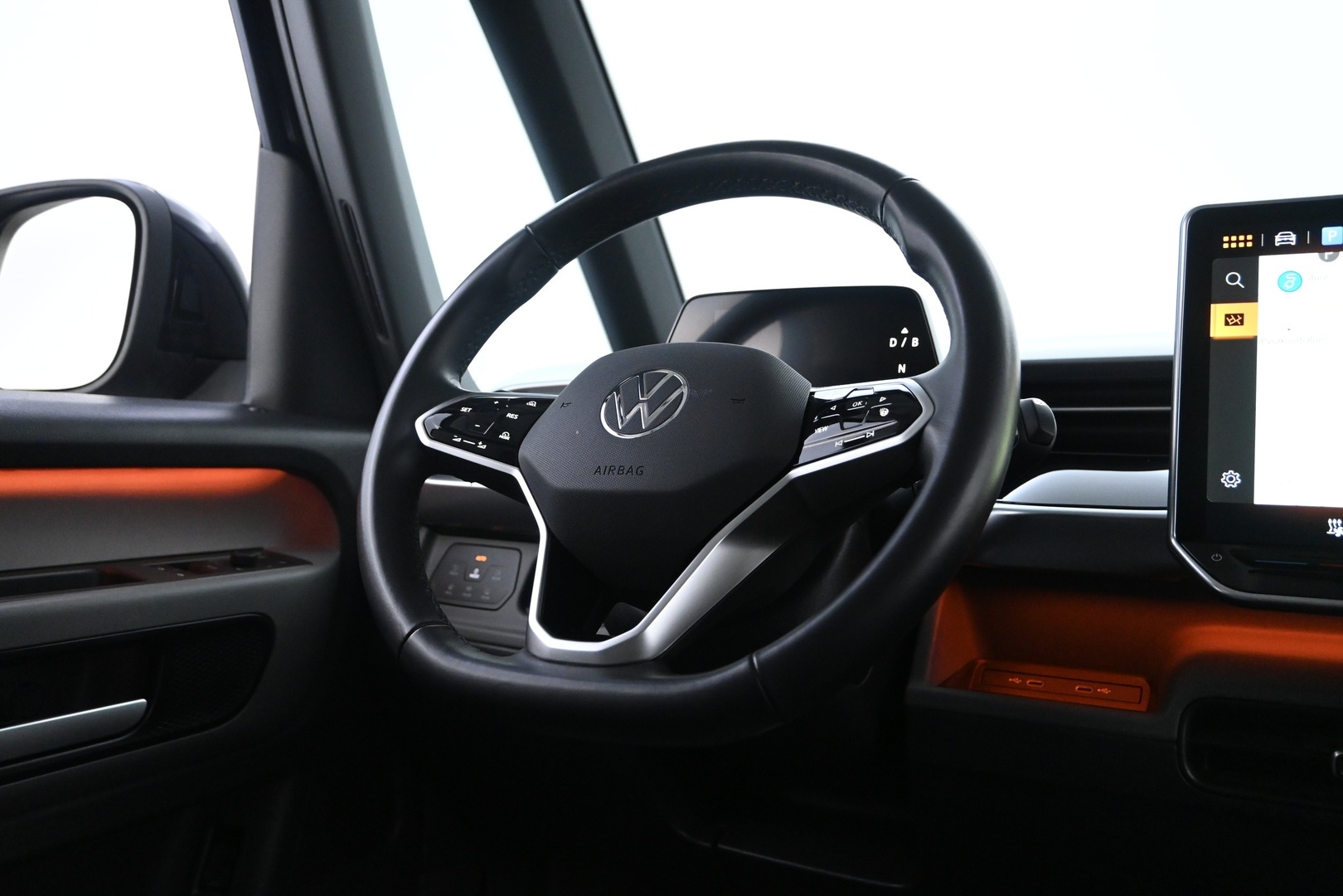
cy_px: 448
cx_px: 672
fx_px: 1119
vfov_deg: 43.6
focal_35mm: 30
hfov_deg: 61.9
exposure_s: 1/25
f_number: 3.8
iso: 3200
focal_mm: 20
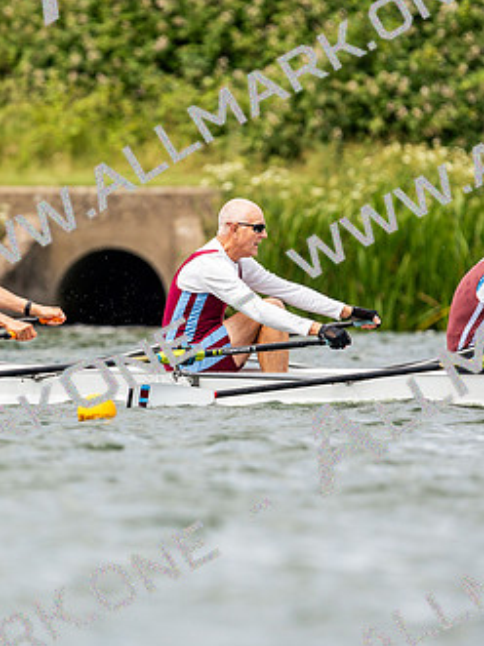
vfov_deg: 2.7
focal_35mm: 736
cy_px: 311
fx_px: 13730
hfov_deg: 2.0
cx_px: 144
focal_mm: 437
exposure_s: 1/2000
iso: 320
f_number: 6.3
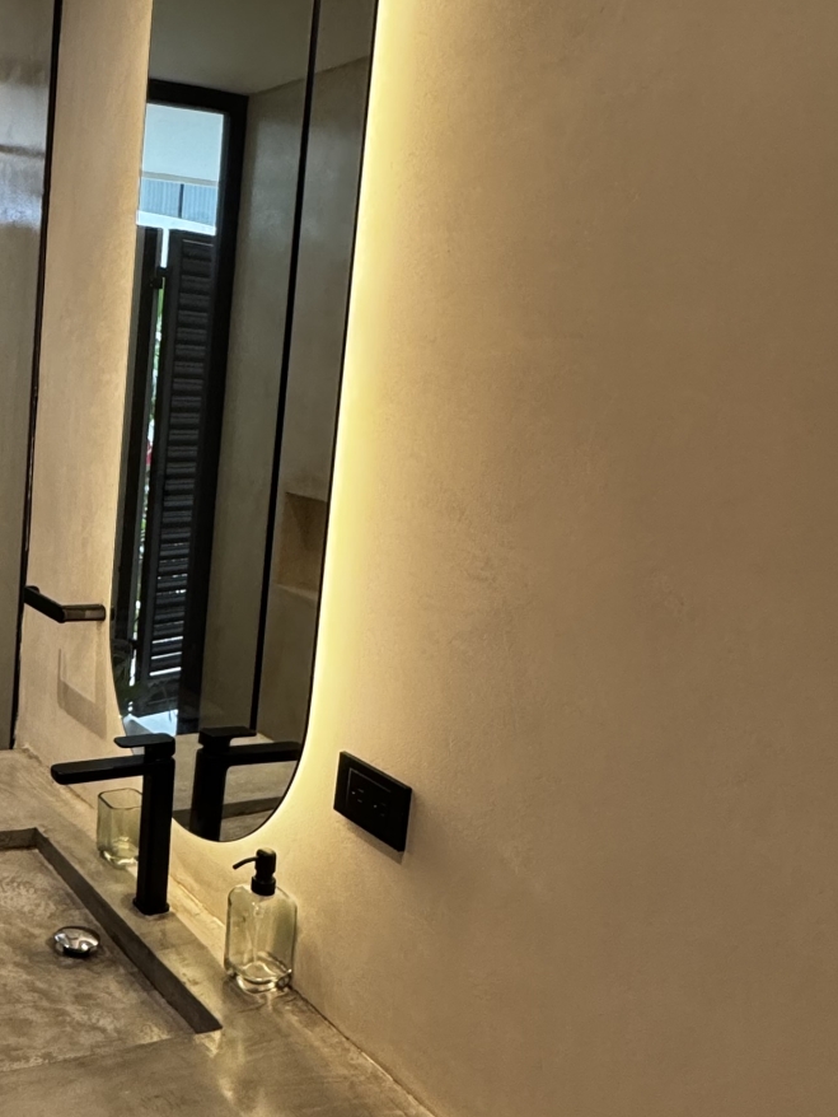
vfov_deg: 53.9
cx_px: 33
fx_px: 1097
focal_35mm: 34
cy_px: 504
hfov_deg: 38.0
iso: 250
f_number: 2.2
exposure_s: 1/120
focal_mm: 2.22
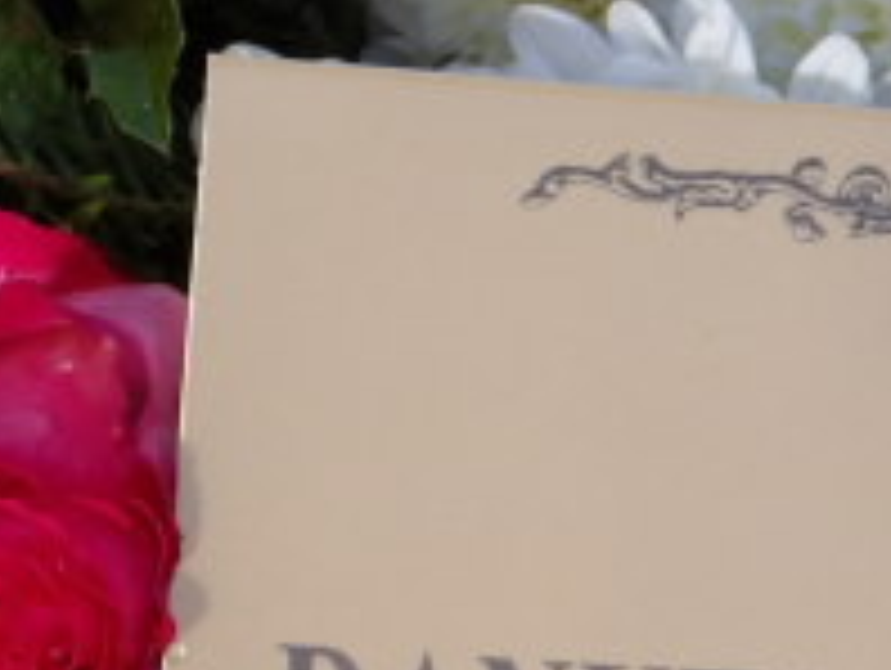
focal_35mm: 281
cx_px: 900
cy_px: 823
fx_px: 7242
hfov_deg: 7.0
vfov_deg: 5.3
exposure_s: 1/206
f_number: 5.6
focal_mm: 15.6
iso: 100
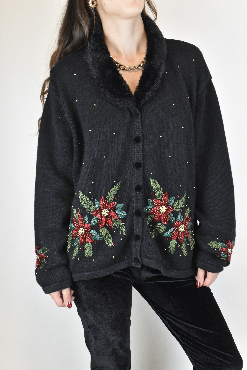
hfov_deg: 29.9
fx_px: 463
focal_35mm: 45
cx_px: 124
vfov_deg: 43.6
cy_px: 185
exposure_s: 1/30
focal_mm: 30
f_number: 13
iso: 1600
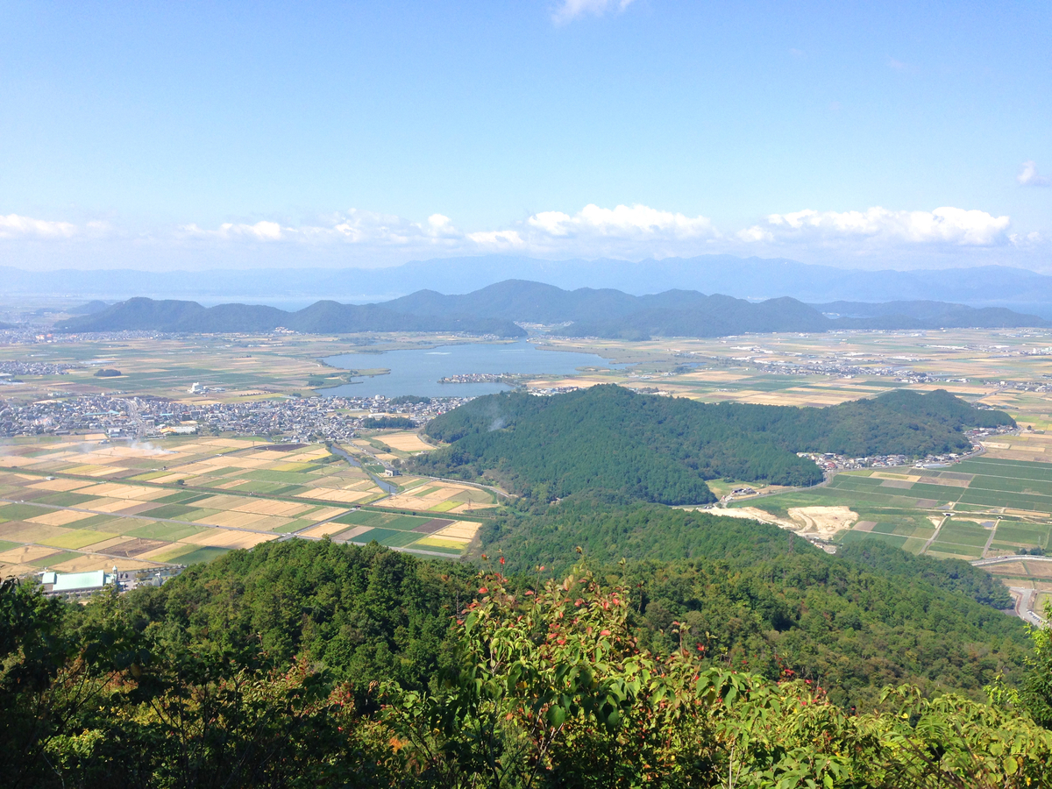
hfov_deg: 55.4
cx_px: 526
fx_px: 1003
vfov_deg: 42.9
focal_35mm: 33
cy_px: 394
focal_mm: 4.12
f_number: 2.4
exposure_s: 1/1323
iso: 50
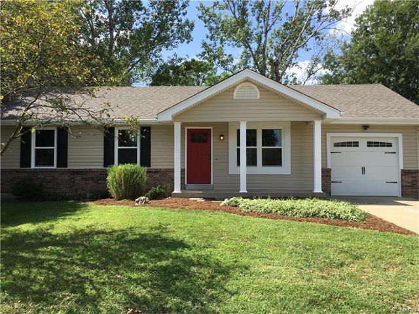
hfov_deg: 61.7
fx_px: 351
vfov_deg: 48.2
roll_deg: +0.0
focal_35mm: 29
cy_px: 157
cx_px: 210
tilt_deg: +2.1
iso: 25
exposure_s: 1/927
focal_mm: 4.15
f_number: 2.2
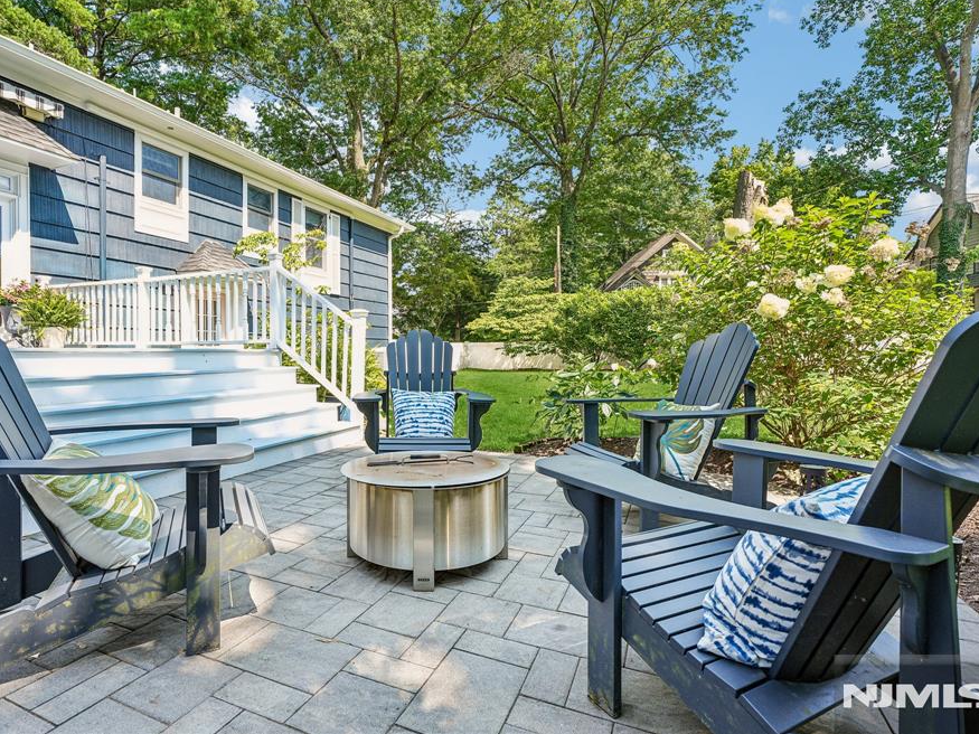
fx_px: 509
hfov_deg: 87.3
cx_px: 429
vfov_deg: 71.6
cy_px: 354
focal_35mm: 18
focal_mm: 16
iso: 400
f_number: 8
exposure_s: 1/100
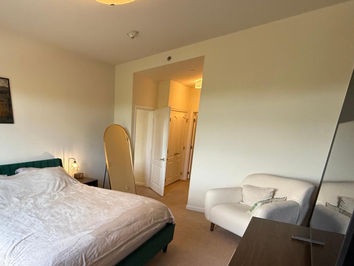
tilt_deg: -15.4
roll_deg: +1.0
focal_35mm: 21
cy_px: 195
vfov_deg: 60.4
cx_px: 89
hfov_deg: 73.4
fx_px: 215
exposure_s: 1/120
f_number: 2.2
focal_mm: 2.22
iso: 320
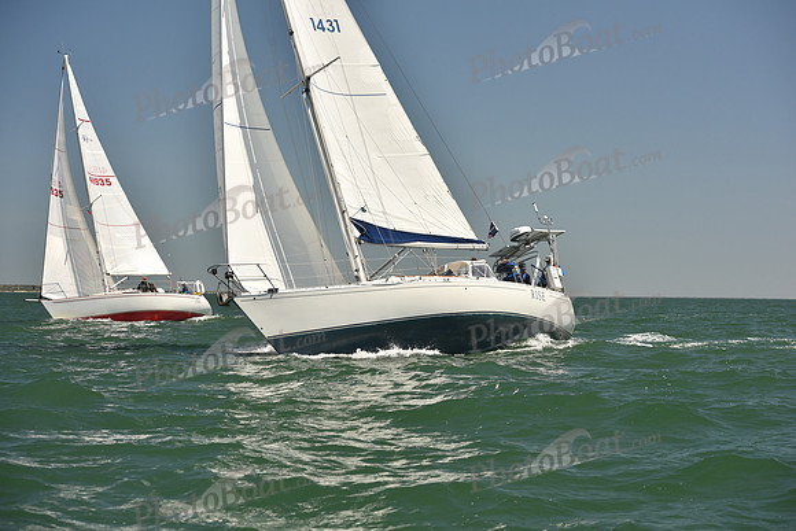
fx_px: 1548
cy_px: 266
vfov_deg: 19.5
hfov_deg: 28.8
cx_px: 398
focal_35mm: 70
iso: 250
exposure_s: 1/800
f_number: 5
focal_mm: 70
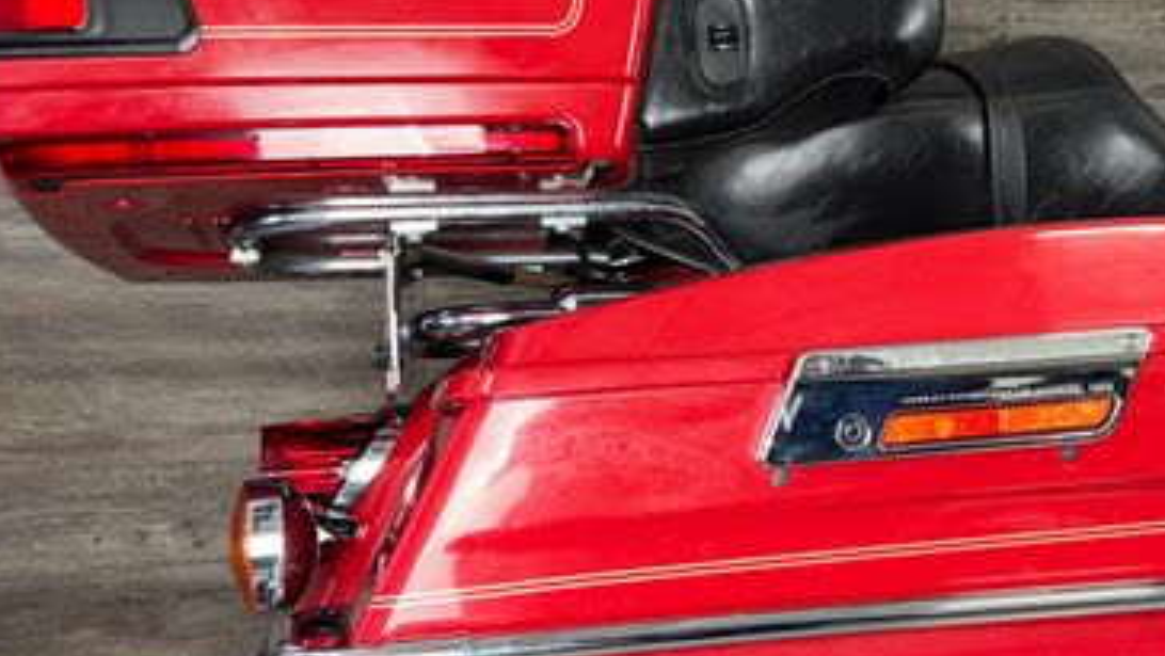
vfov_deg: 26.0
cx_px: 730
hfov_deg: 44.2
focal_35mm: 46
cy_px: 282
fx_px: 1421
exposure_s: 1/26
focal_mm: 6.76
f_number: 1.78
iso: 64
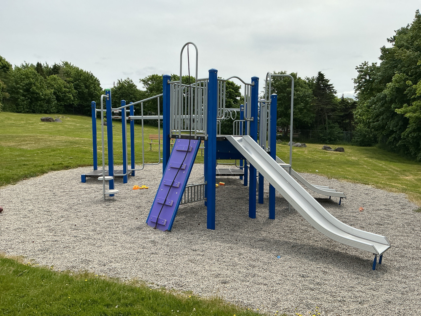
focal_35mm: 29
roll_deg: +0.1
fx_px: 353
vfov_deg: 48.2
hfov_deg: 61.7
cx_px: 210
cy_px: 158
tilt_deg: -3.8
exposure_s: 1/2538
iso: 25
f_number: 1.8
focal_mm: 3
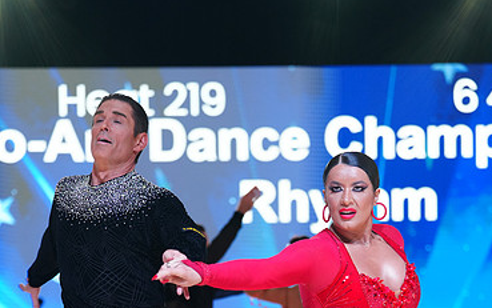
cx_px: 247
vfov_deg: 9.7
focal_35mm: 133
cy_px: 383
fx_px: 1784
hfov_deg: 15.7
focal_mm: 83
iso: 1000
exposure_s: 1/400
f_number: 2.8
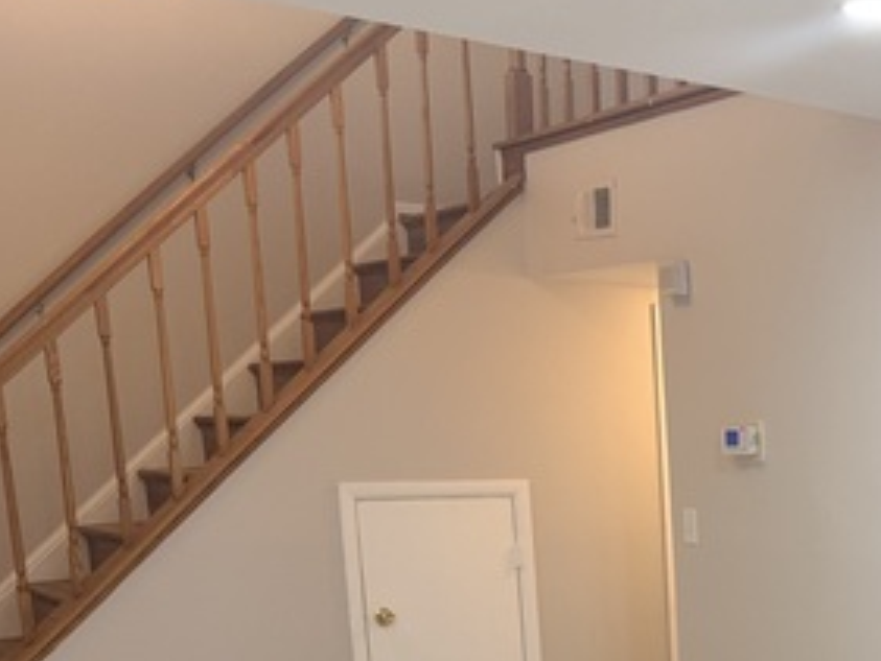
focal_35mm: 57
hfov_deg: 30.3
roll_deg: +0.0
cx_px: 964
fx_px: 1451
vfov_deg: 23.9
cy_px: 742
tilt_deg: -11.1
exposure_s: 1/120
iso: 160
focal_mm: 6.76
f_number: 1.78
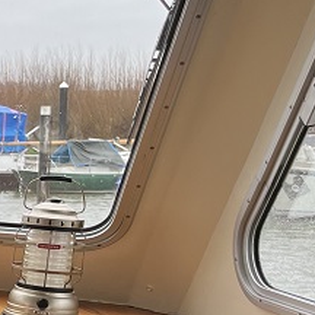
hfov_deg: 13.1
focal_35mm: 109
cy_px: 271
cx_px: -381
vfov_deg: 15.8
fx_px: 1122
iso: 40
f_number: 1.6
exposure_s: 1/122
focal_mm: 5.1
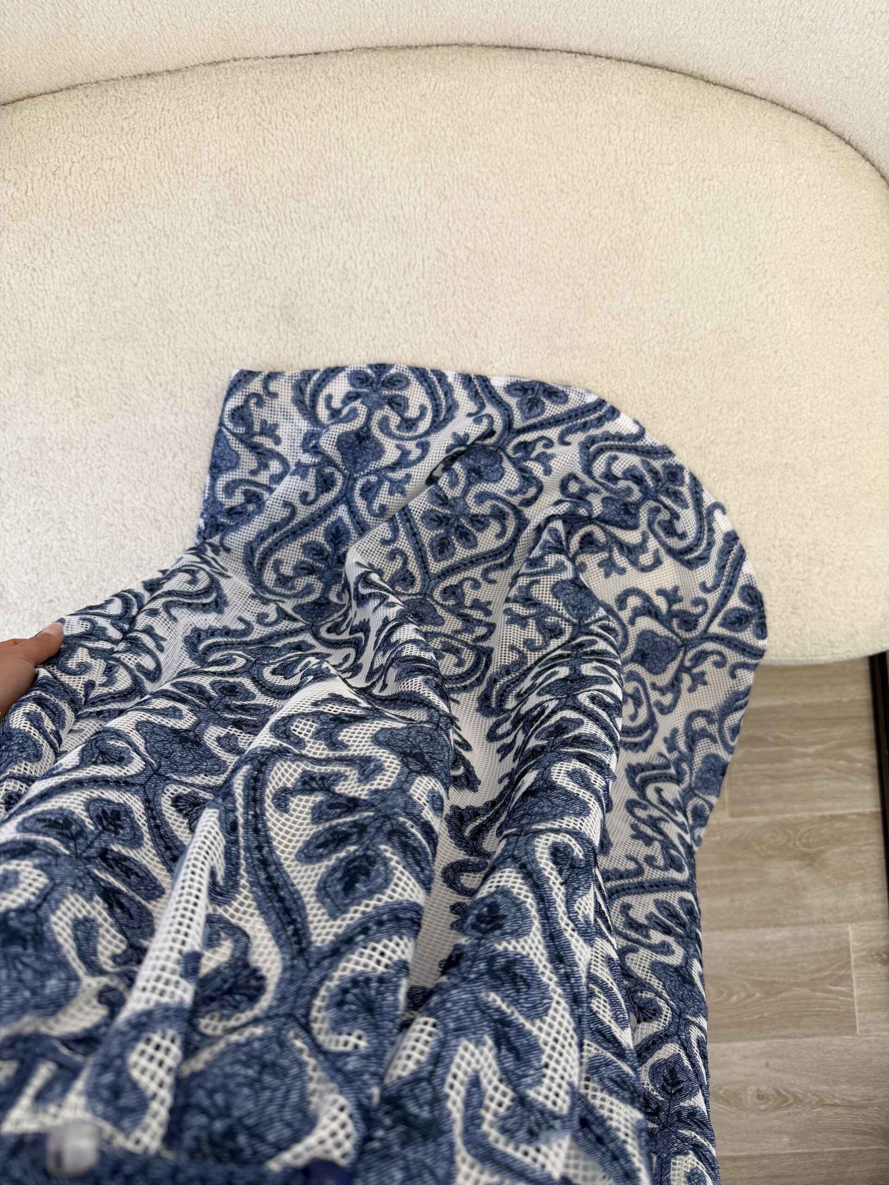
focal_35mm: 24
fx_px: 822
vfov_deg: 71.6
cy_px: 592
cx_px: 444
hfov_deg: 56.8
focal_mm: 6.76
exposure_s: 1/121
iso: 64
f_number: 1.78
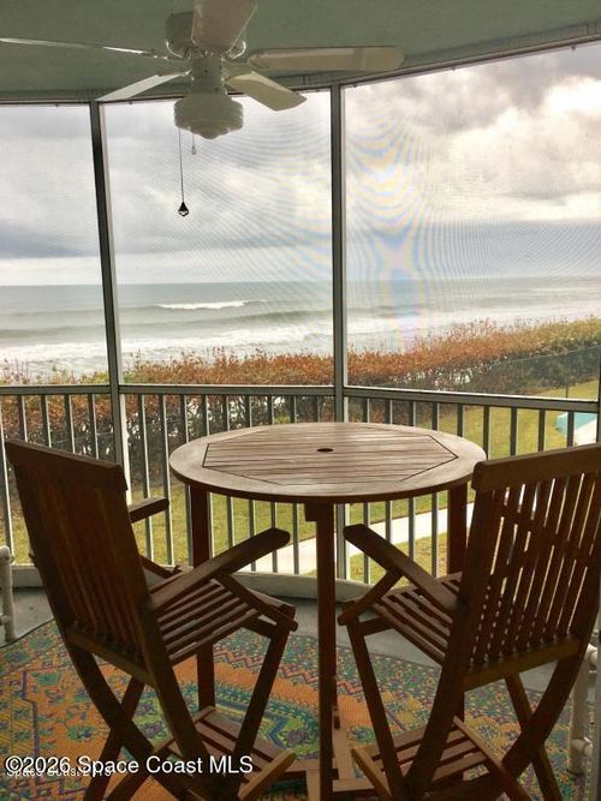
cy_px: 400
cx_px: 300
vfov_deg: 61.7
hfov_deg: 48.2
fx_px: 672
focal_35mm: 29
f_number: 2.2
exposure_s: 1/827
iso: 25
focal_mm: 4.15
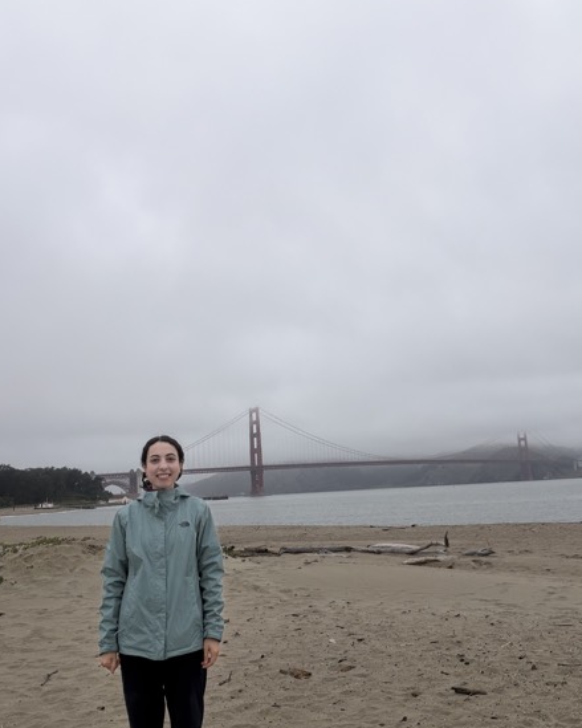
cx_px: 286
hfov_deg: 45.8
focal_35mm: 32
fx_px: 689
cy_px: 359
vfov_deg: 55.7
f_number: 1.9
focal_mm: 2.71
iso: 25
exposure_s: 1/1642
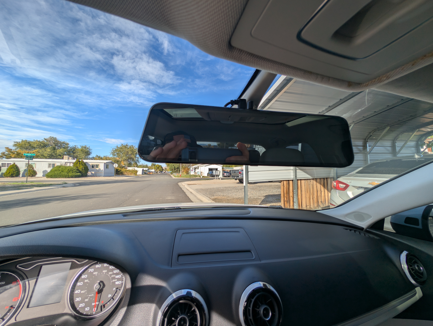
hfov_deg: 110.5
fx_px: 150
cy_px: 163
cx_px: 216
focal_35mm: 12
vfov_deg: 94.6
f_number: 1.95
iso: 39
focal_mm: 2.23
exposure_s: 1/717
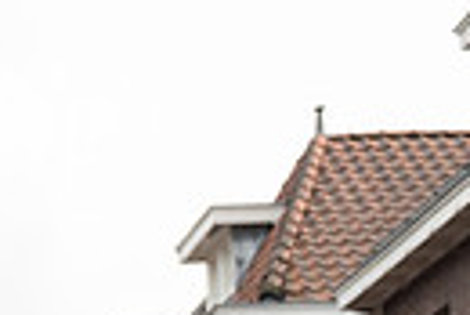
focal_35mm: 161
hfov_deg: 11.5
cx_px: -470
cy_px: 574
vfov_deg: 8.2
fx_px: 2104
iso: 400
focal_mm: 24
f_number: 4
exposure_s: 1/1000
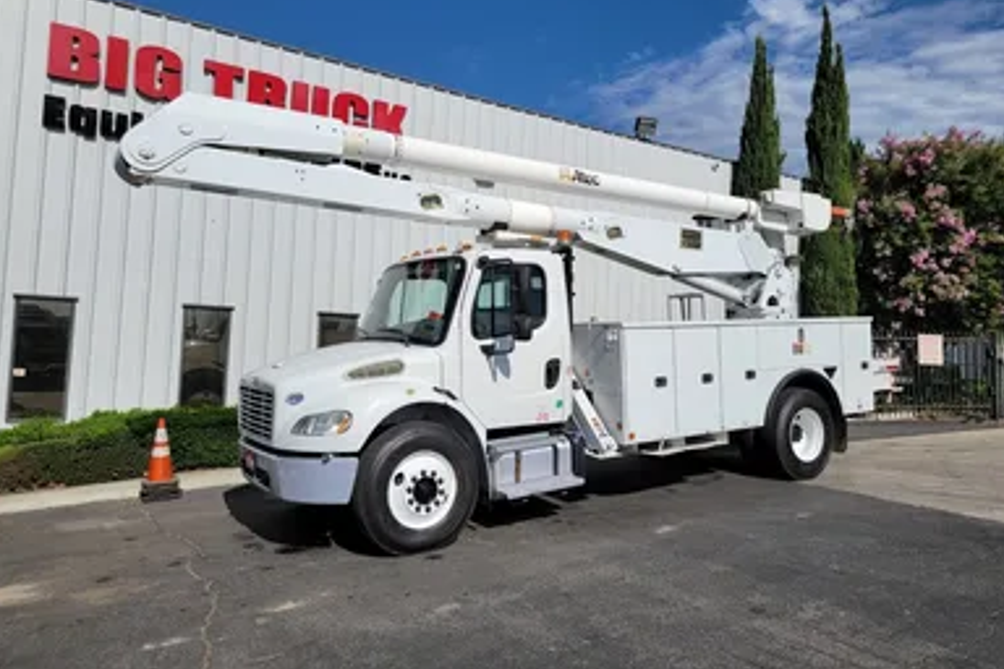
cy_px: 308
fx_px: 725
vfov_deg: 49.5
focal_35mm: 26
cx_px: 505
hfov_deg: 69.4
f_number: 1.8
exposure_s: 1/2333
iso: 16
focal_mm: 6.7
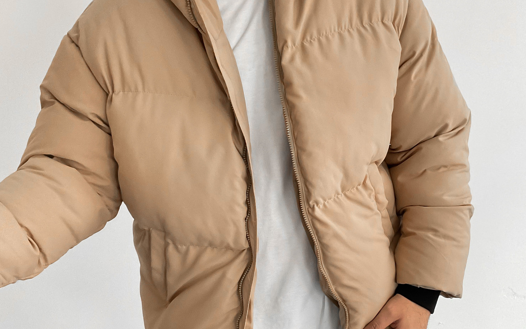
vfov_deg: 29.9
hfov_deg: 47.2
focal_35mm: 42
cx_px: 264
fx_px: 602
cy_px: 257
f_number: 1.8
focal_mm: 3
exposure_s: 1/60
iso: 200
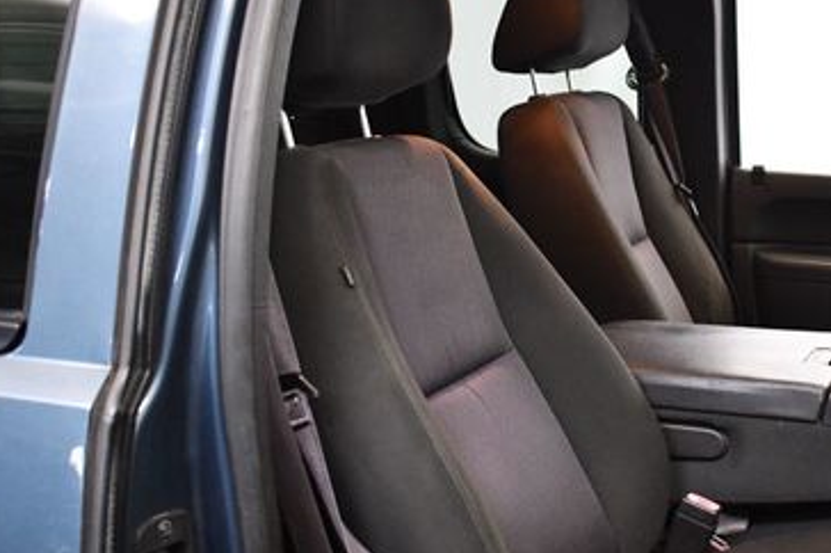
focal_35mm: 58
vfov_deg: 23.3
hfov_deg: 33.5
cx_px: 664
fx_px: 1338
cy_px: 354
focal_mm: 22
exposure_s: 1/100
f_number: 3.8
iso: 3200
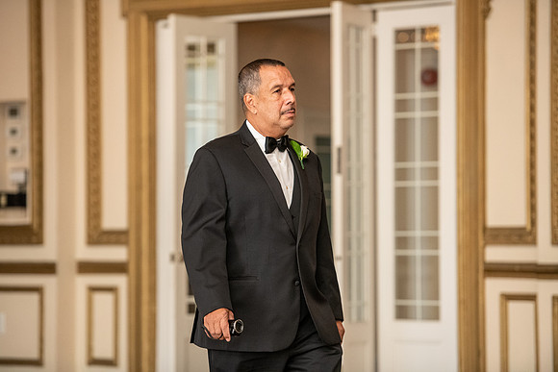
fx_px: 2325
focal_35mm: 150
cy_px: 186
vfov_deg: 9.2
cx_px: 279
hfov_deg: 13.7
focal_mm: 150
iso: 3200
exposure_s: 1/500
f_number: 2.8
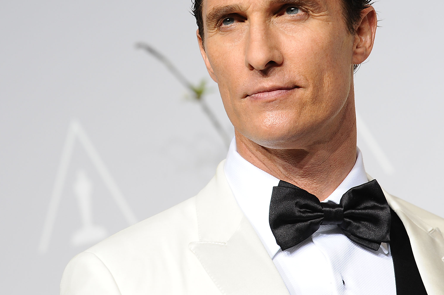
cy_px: 88
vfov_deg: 4.7
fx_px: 3611
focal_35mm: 293
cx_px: 162
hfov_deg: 7.0
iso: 1000
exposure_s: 1/500
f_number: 7.1
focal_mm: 200
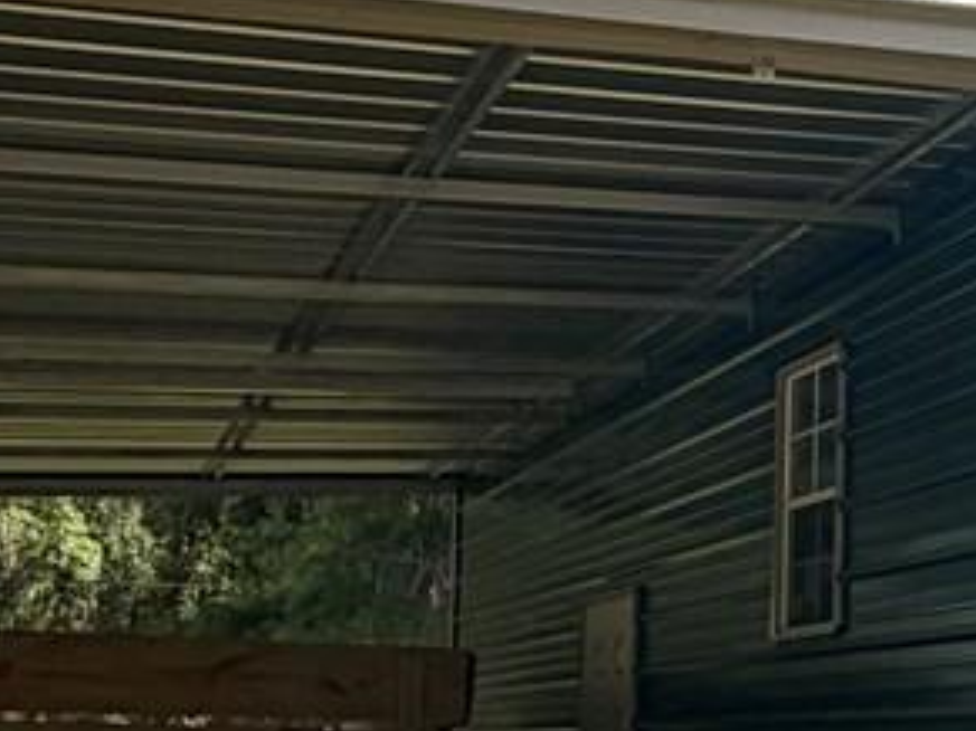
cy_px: 620
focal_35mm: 77
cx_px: 1204
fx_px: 2170
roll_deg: -0.2
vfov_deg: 18.9
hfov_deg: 23.0
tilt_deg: +3.4
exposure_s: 1/985
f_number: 2.2
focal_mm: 2.22
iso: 25
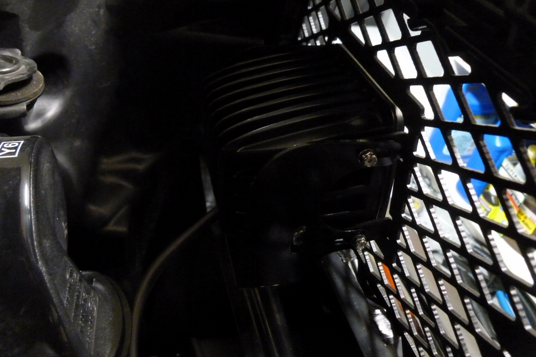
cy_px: 155
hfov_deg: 61.9
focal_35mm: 30
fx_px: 447
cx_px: 272
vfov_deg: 43.5
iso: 1000
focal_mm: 5
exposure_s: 1/8
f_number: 3.3
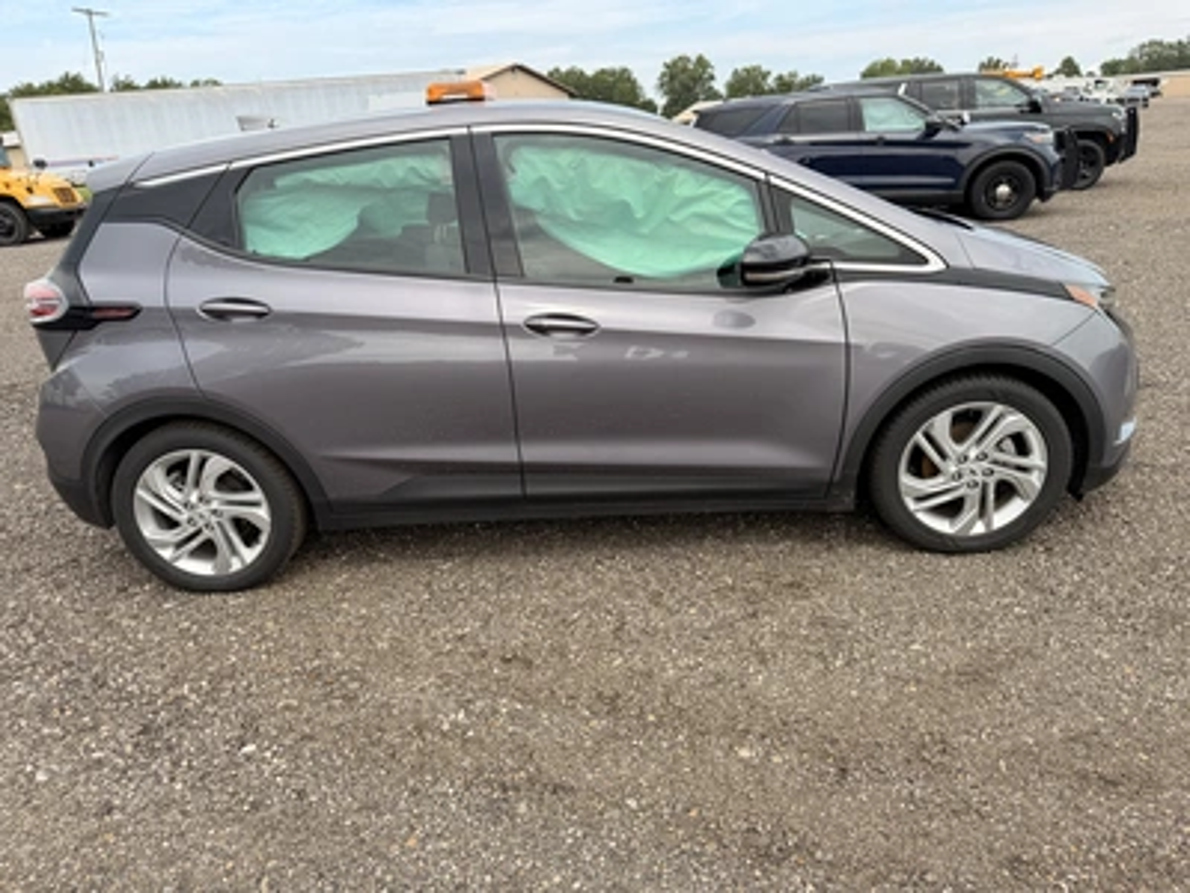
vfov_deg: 56.8
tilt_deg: -17.0
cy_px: 446
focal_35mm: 24
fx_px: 825
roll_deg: +6.1
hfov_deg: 71.6
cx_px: 595
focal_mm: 6.76
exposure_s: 1/1727
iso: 80
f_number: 1.78
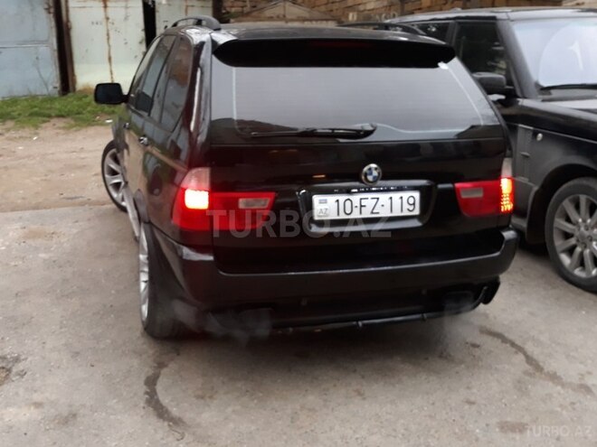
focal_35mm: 27
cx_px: 298
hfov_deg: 65.3
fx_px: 466
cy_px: 224
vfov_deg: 51.4
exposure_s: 1/50
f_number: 1.7
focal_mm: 3.71
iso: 125
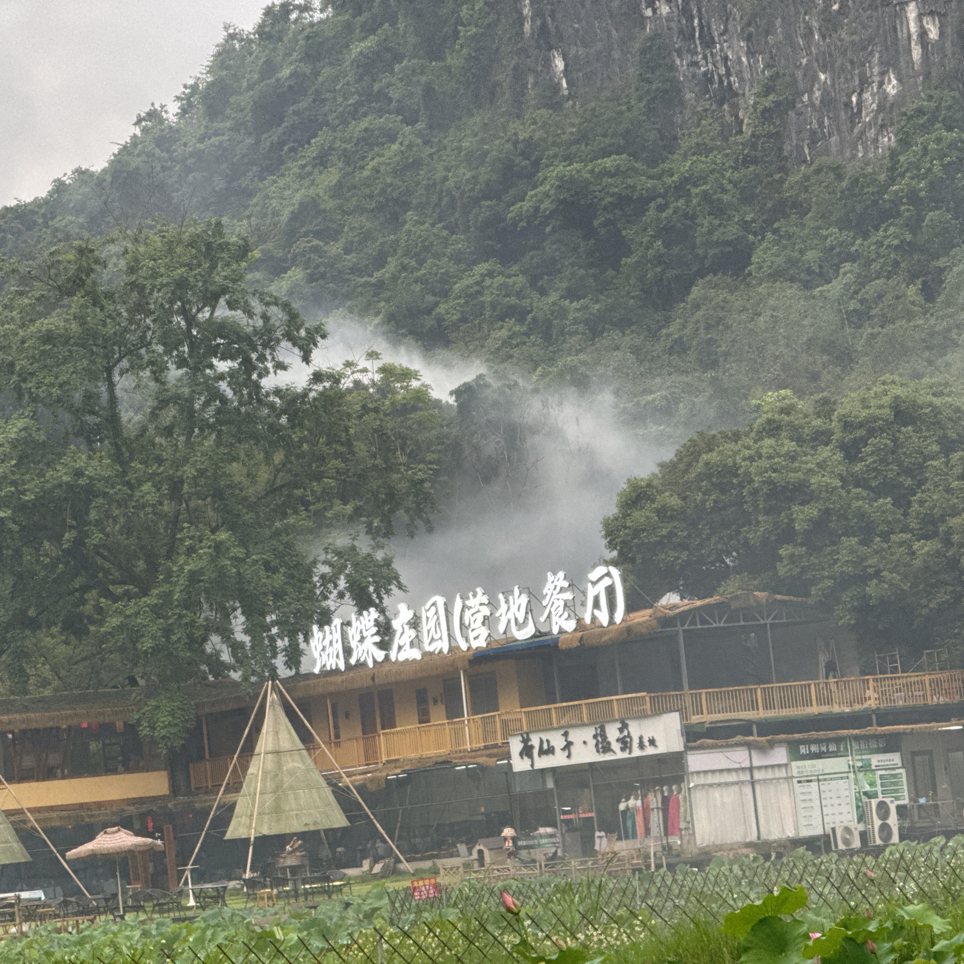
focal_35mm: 142
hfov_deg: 12.3
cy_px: 481
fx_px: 4474
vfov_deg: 12.3
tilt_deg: +7.6
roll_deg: +5.9
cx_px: 362
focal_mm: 15.66
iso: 125
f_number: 2.8
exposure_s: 1/99
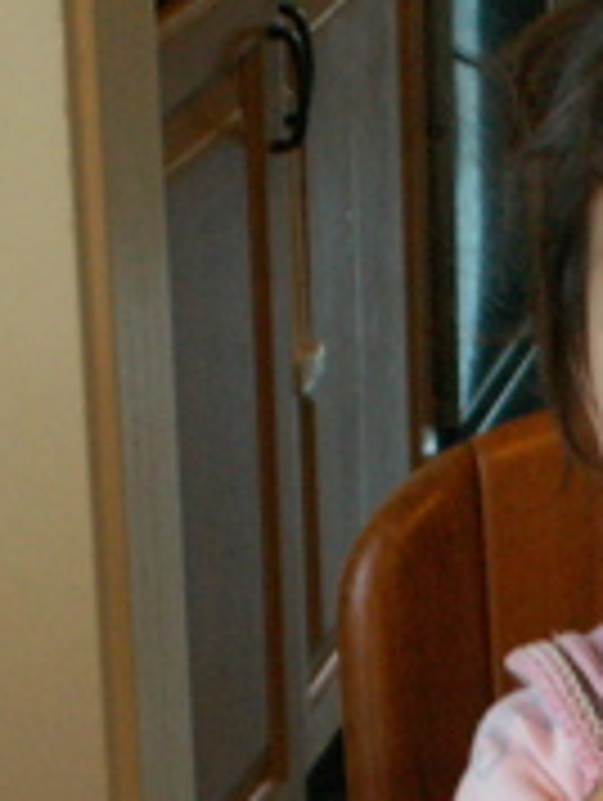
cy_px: 945
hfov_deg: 7.6
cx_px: 770
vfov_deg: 10.0
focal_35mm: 194
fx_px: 4495
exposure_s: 1/20
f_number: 3.2
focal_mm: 9.05
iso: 160
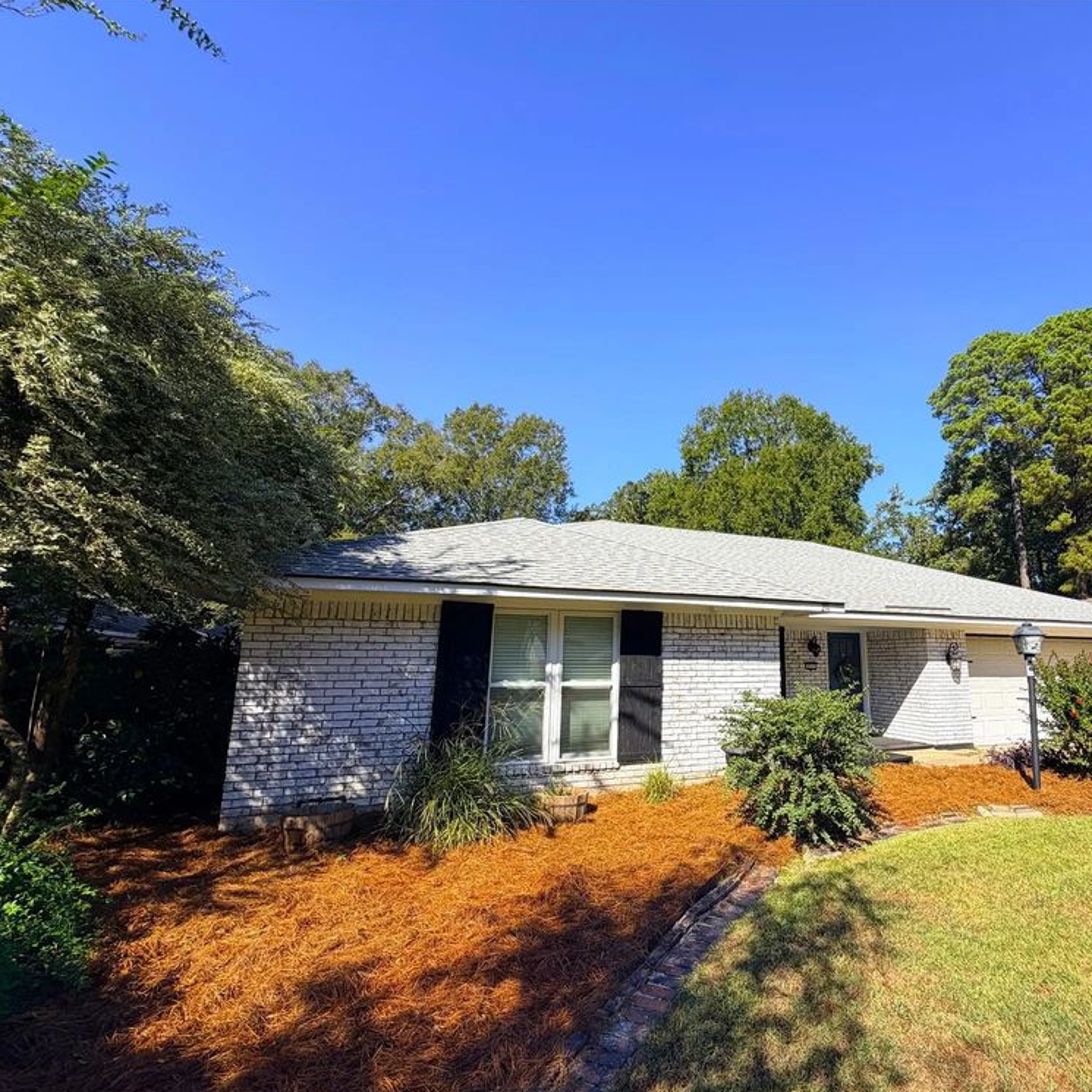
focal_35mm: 17
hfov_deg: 82.2
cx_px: 690
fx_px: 607
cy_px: 558
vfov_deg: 84.0
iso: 32
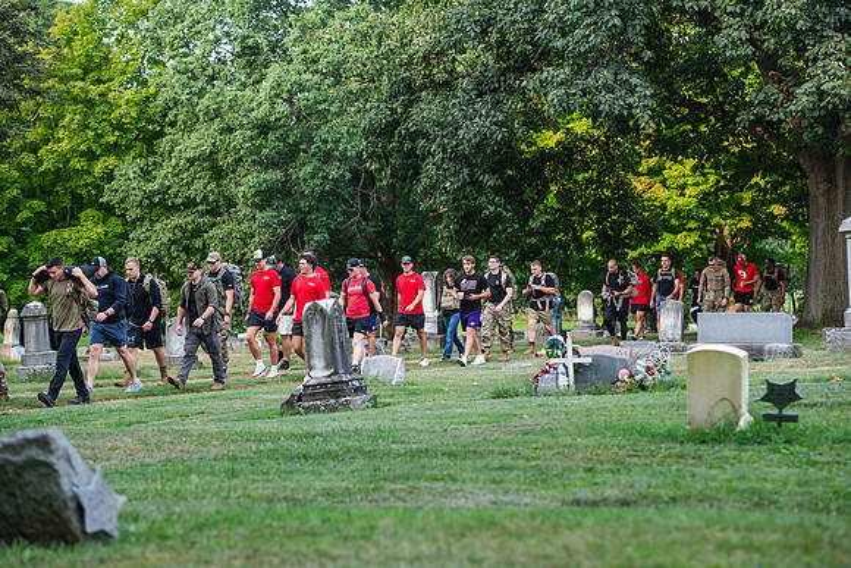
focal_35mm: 85
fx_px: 2010
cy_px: 284
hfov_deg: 23.9
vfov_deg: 16.1
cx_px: 426
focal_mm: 85
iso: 320
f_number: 4
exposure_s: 1/400
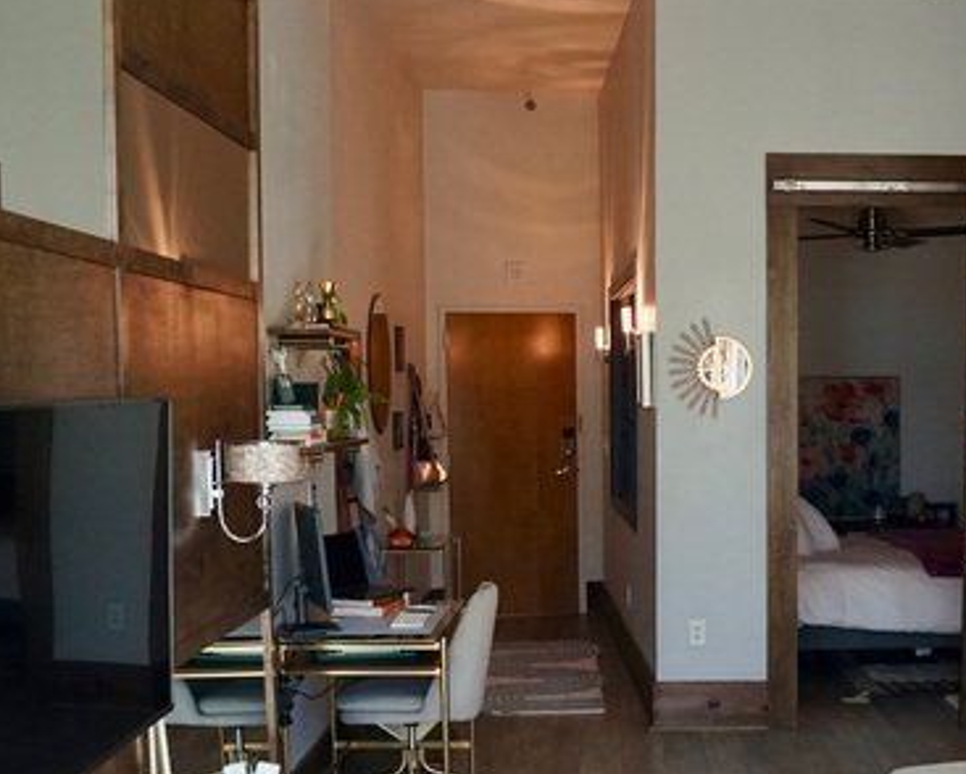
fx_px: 1316
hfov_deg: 39.9
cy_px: 558
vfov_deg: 32.3
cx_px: 640
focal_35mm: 46
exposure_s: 1/160
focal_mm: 24
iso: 1600
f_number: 4
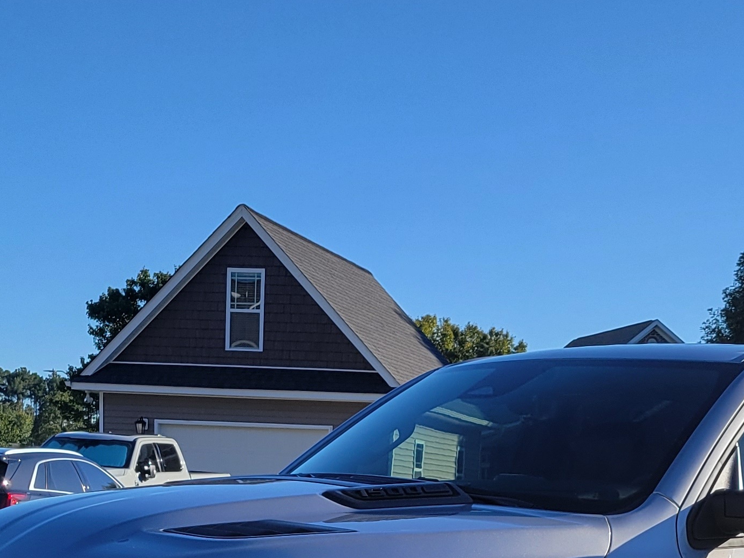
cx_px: 516
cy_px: 732
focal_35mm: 76
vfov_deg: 18.1
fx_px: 1634
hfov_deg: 25.5
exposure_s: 1/1864
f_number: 1.8
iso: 40
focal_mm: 5.4
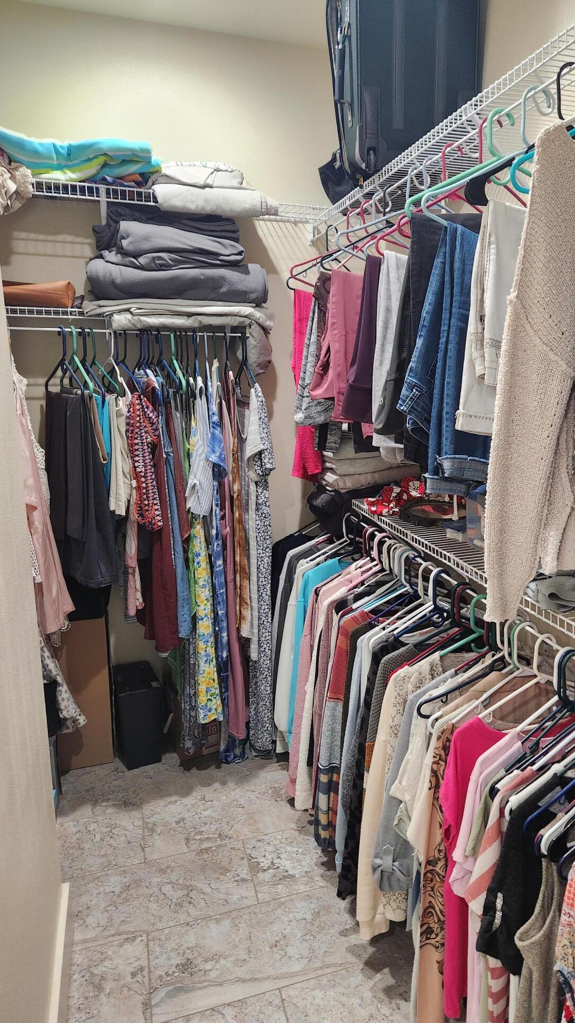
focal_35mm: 26
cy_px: 503
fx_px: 705
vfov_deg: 71.9
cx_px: 394
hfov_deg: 43.6
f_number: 1.8
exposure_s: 1/120
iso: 500
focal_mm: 5.4
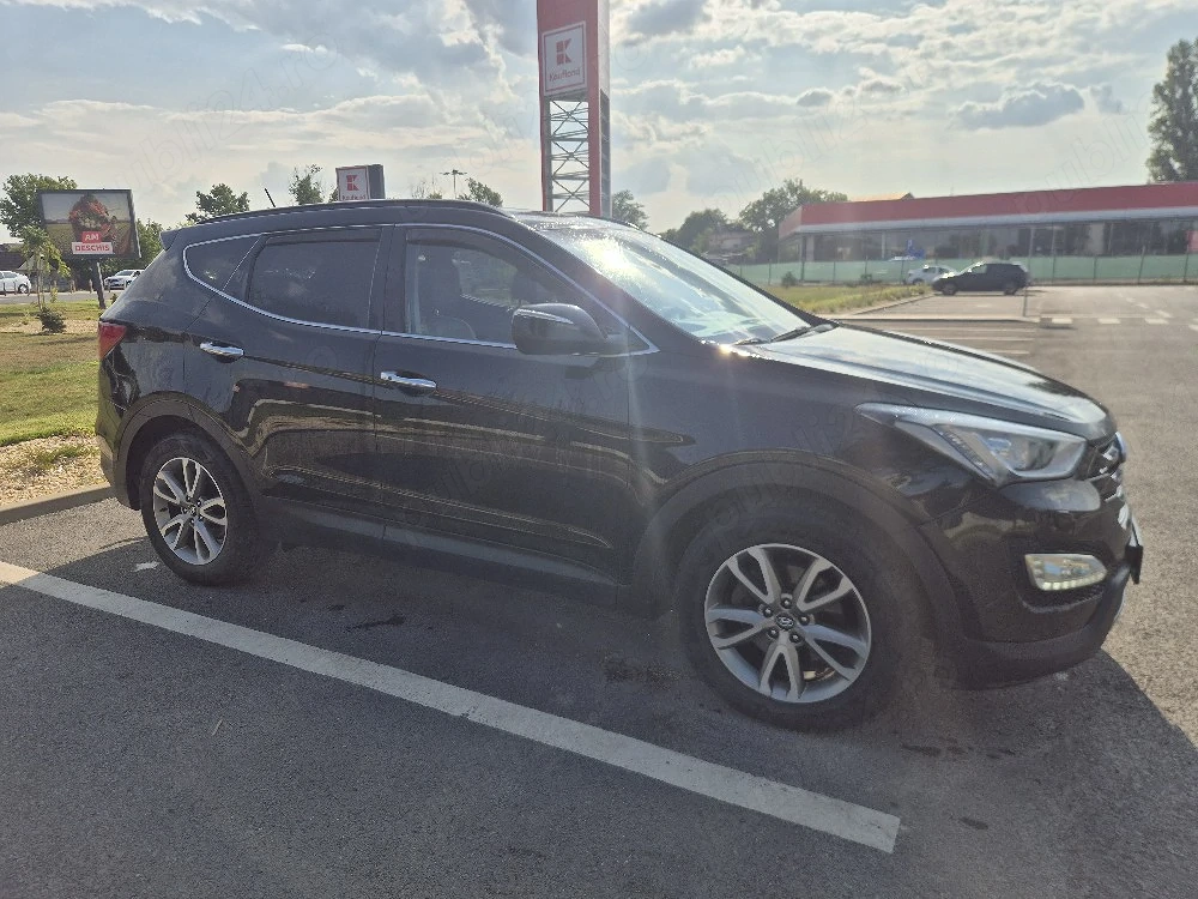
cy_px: 450
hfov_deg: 73.9
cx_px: 599
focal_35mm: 23
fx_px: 796
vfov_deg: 58.9
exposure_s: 1/5000
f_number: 1.8
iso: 25
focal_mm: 5.4
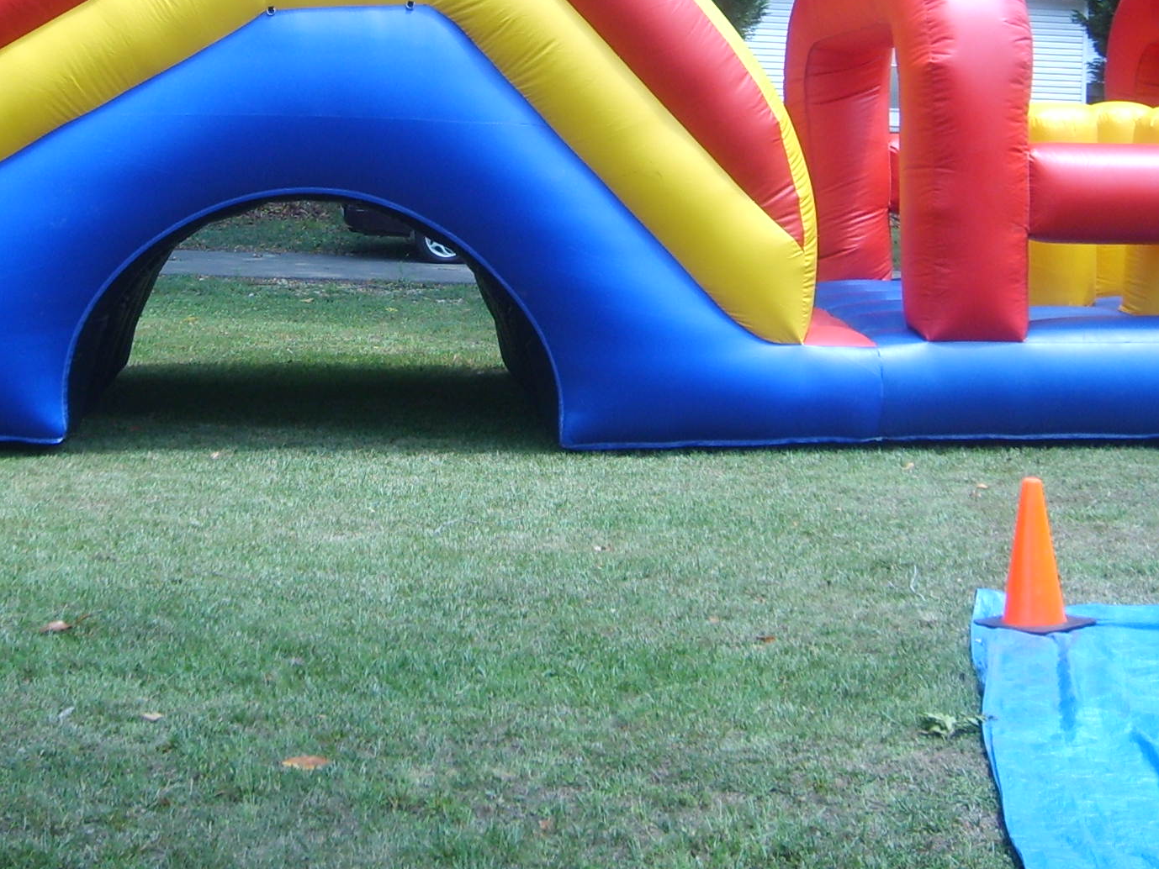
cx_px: 484
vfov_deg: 22.1
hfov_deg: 29.8
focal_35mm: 65
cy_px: 103
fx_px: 2177
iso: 50
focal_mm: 5.8
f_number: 2.8
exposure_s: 1/180
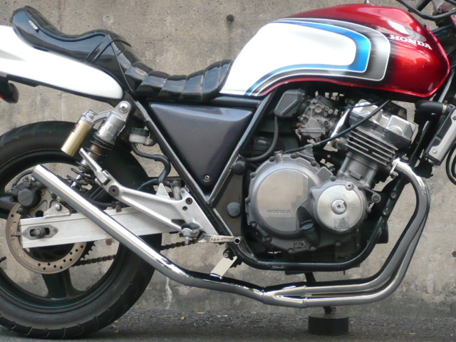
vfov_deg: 14.6
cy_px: 171
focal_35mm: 101
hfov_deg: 19.4
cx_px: 228
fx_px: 1330
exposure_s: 1/13
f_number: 4.5
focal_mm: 11.1
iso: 200
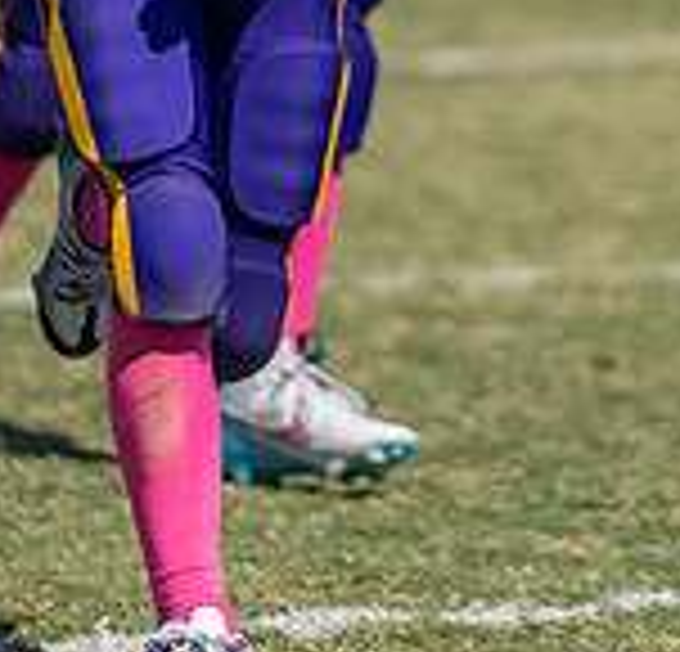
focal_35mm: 964
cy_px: -305
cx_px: 277
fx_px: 21003
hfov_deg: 1.9
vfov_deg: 1.8
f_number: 2.8
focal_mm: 200
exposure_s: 1/2500
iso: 100
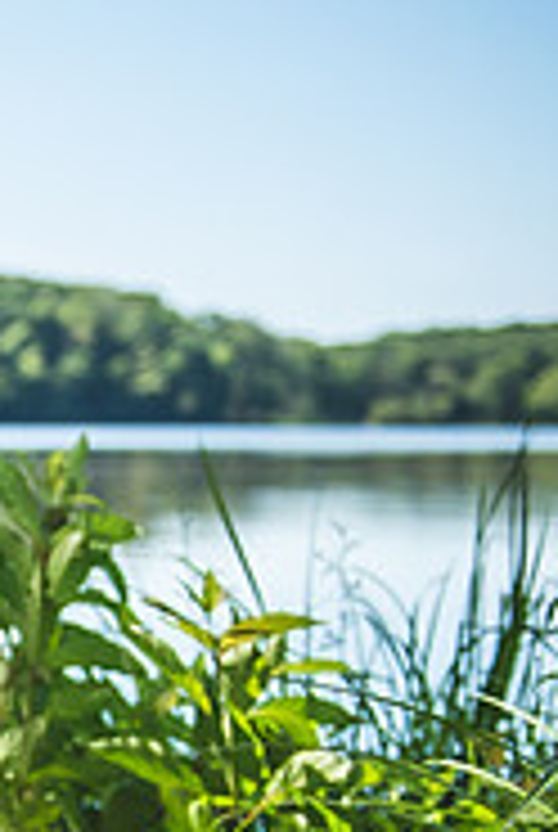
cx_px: -689
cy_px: 781
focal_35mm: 111
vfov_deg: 18.0
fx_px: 2571
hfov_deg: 10.9
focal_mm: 34
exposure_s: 1/800
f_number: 2.8
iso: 100
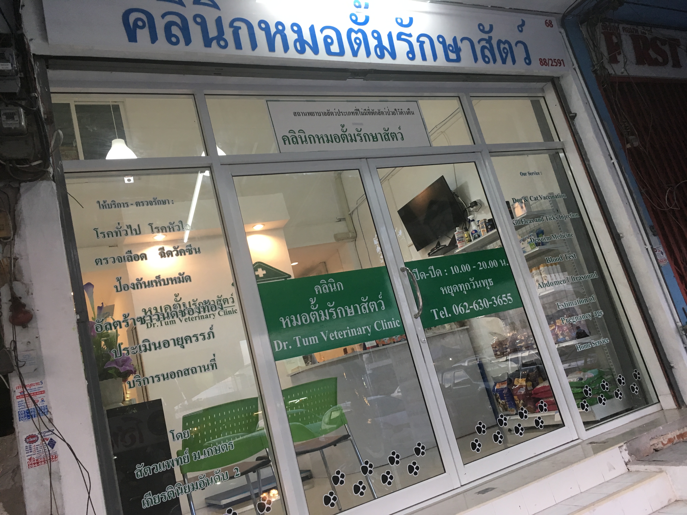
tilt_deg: +13.0
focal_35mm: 29
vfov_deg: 48.2
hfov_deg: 61.7
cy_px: 258
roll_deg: +15.2
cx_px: 344
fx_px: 576
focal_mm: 4.15
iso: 64
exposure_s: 1/33
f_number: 2.2
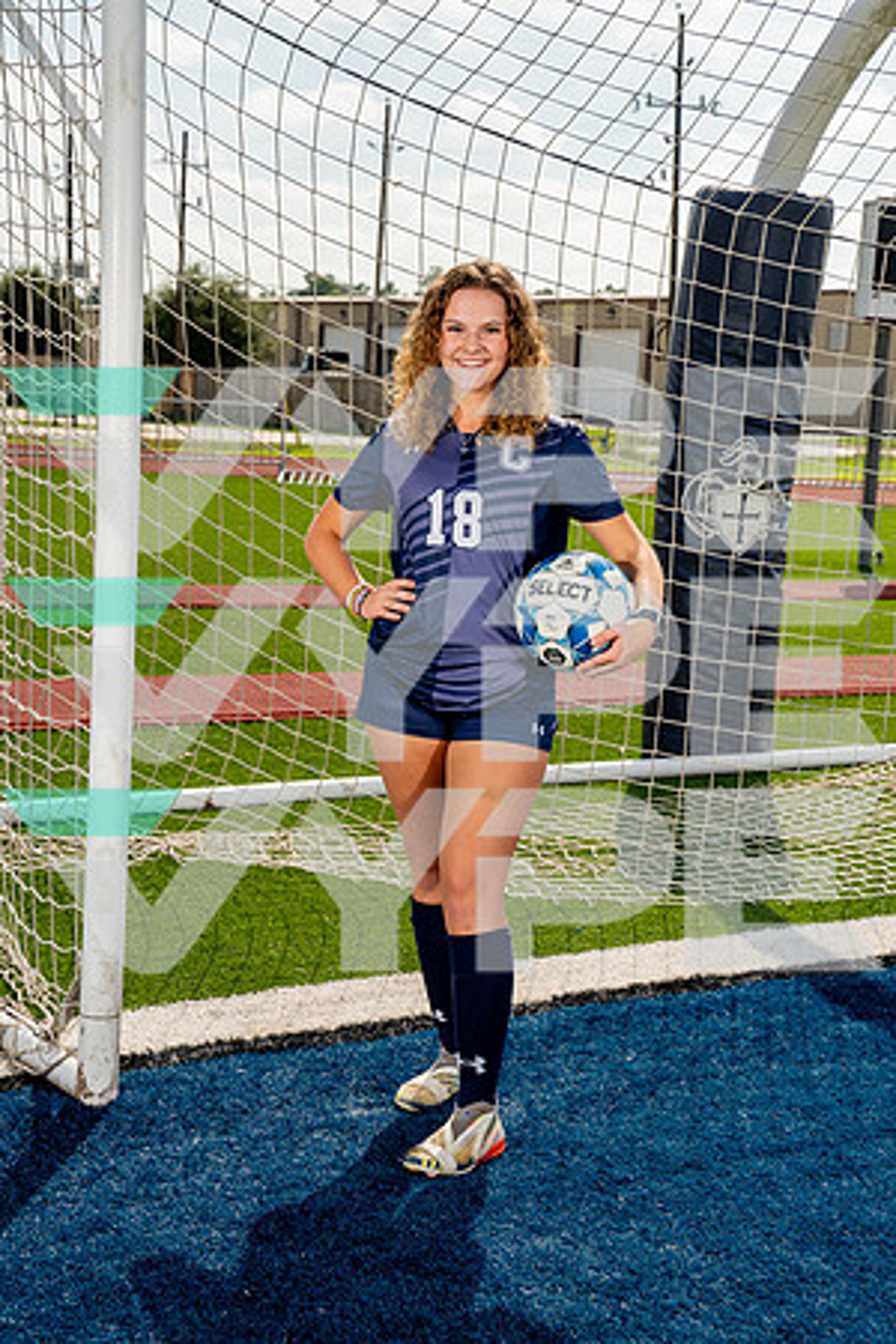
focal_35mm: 63
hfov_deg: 21.6
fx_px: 2352
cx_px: 448
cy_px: 672
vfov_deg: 31.9
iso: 100
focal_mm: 63
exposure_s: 1/250
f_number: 8
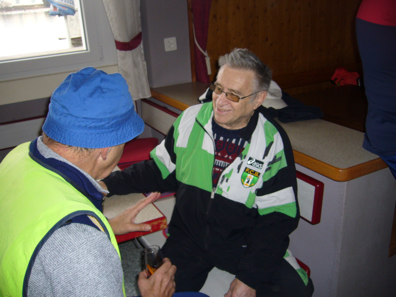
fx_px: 400
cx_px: 198
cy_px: 148
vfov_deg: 40.7
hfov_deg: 52.6
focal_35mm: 35
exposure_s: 1/60
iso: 100
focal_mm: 5.8
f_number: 2.8
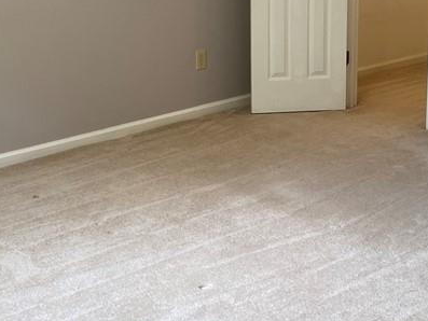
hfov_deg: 29.0
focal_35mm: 67
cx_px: 203
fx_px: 829
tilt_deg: -12.3
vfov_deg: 21.5
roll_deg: +0.8
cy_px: 38
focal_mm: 4.25
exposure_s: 1/120
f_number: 1.8
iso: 125
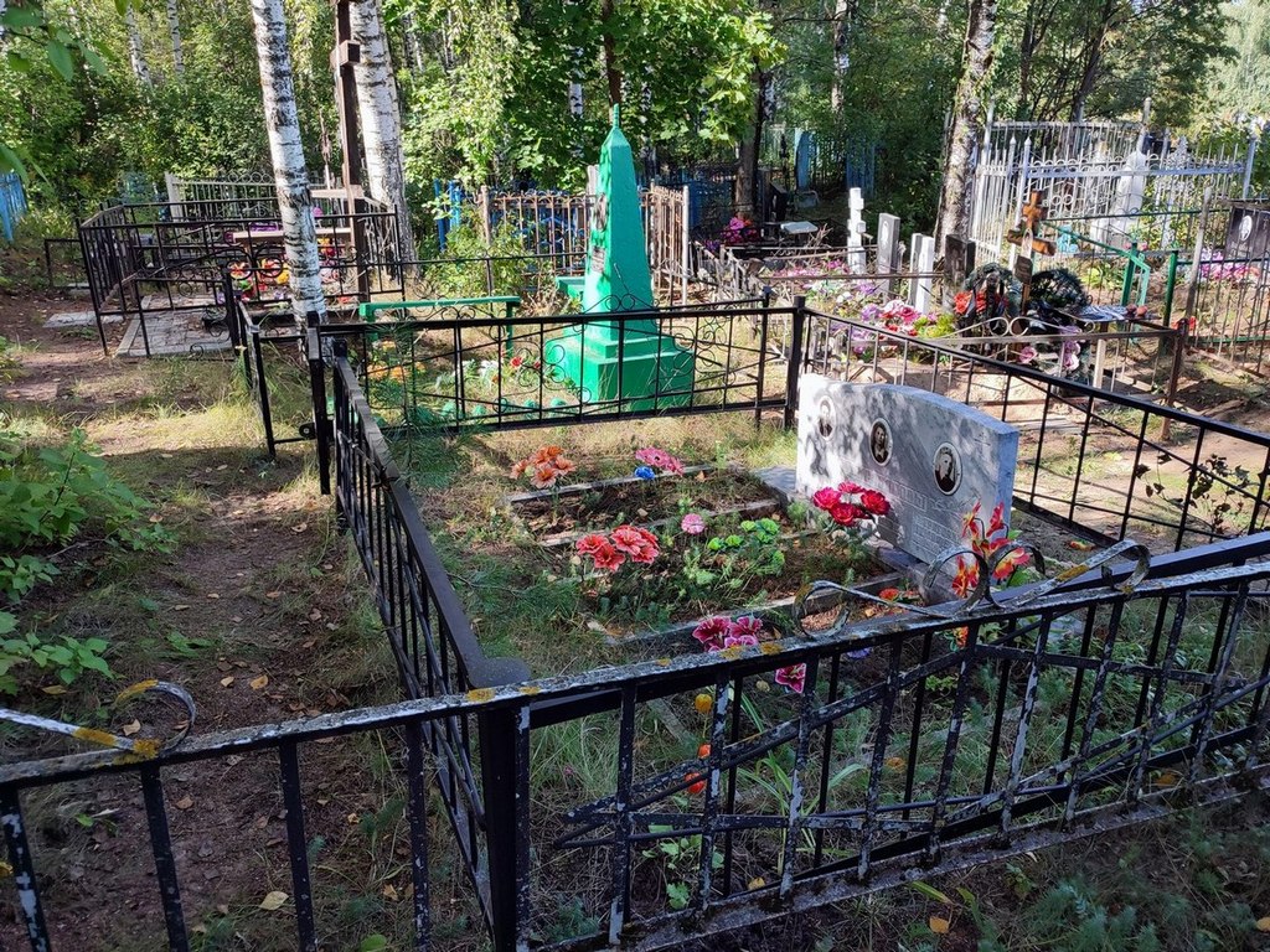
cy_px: 476
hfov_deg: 69.4
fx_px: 917
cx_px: 635
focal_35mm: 25
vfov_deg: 54.9
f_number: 1.9
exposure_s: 1/117
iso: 50
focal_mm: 6.04
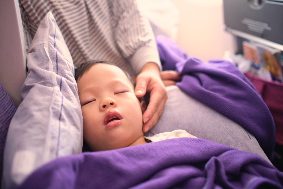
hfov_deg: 54.4
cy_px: 94
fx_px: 275
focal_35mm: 35
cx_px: 142
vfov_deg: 37.8
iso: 400
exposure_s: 1/125
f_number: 1.4
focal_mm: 23
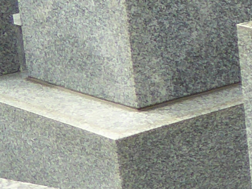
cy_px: -15
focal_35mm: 189
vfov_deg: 7.8
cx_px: 701
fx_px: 1376
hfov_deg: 8.9
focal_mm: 4.3
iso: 100
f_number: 3.3
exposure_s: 1/400
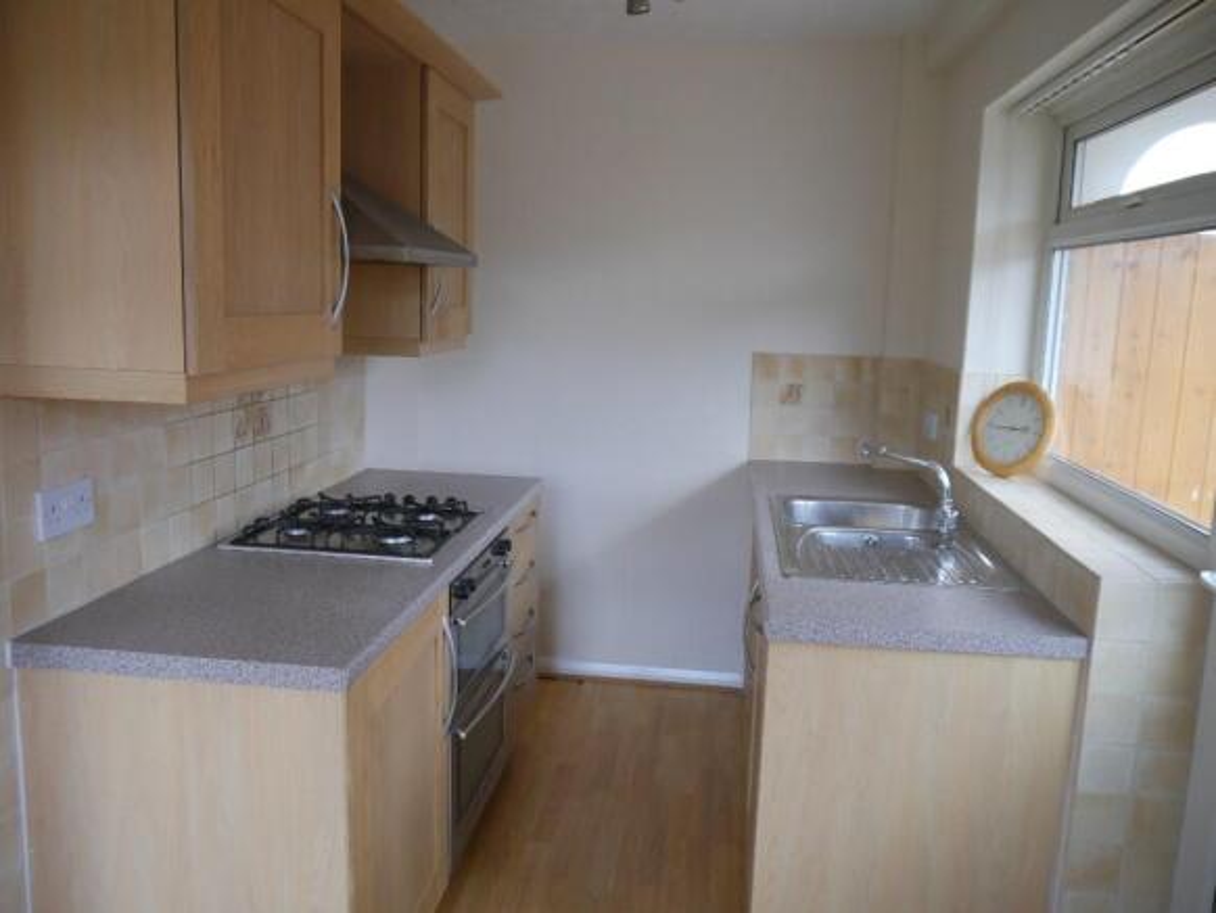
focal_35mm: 28
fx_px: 984
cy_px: 456
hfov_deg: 63.4
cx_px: 608
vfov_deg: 49.8
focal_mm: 14
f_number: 3.5
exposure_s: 1/125
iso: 160
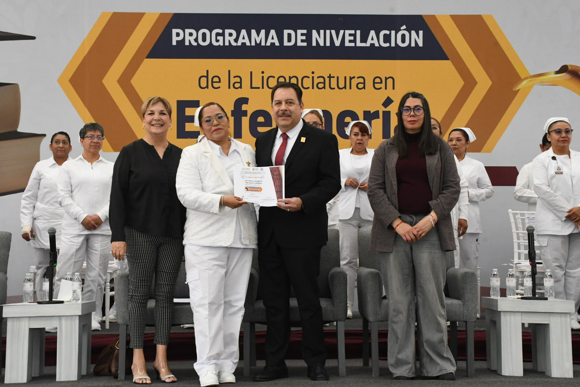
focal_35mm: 57
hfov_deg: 35.1
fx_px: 918
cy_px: 194
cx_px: 290
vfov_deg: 23.8
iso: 3200
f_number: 13
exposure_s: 1/125
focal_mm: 38
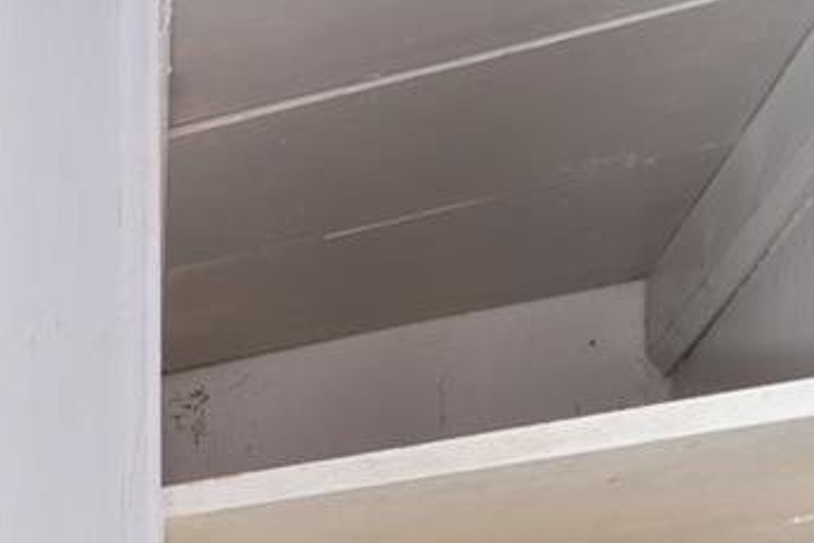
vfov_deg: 12.2
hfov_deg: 13.7
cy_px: 1400
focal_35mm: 83
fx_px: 1877
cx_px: -1300
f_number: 11
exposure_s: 30
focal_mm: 14
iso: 100
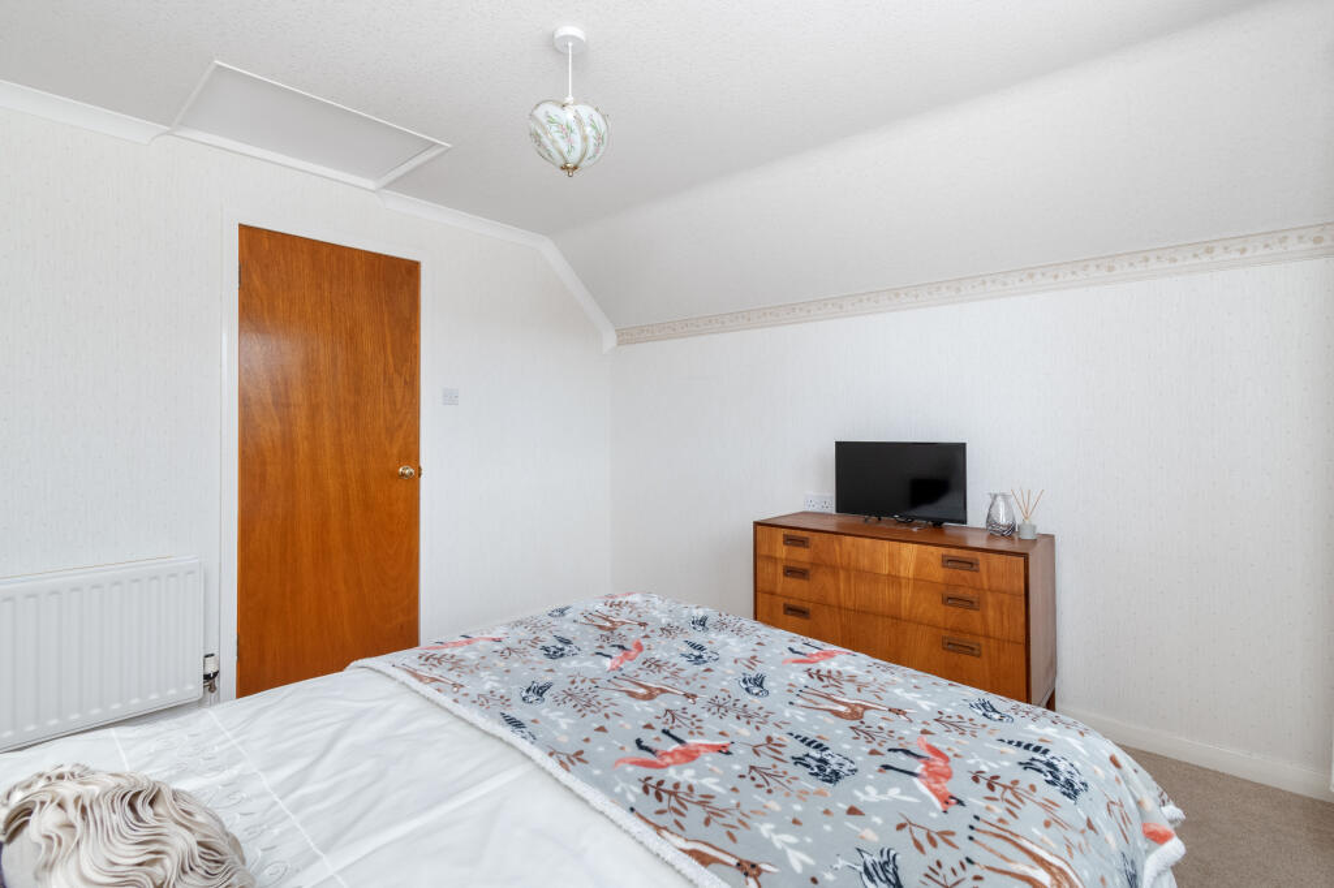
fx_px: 556
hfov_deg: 100.4
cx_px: 667
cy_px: 444
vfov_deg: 77.3
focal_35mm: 15
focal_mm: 10
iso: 320
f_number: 9
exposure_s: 1/13
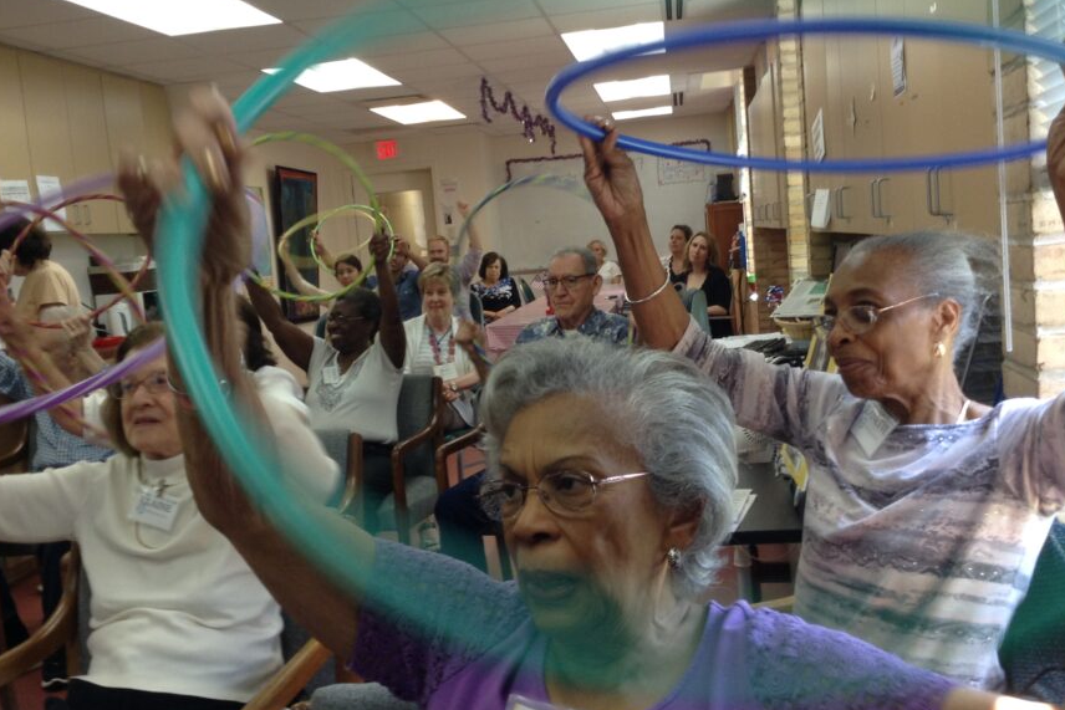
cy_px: 362
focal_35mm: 41
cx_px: 505
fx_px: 1213
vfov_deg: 32.6
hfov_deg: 47.4
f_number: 2.4
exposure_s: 1/25
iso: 40
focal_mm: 3.3
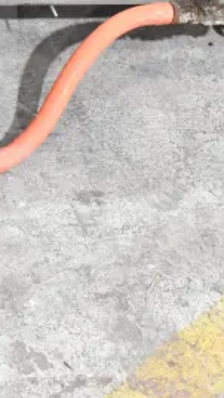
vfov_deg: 21.2
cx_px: -111
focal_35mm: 100
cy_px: 100
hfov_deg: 11.6
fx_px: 1055
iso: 6400
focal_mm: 28
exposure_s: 1/160
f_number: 8
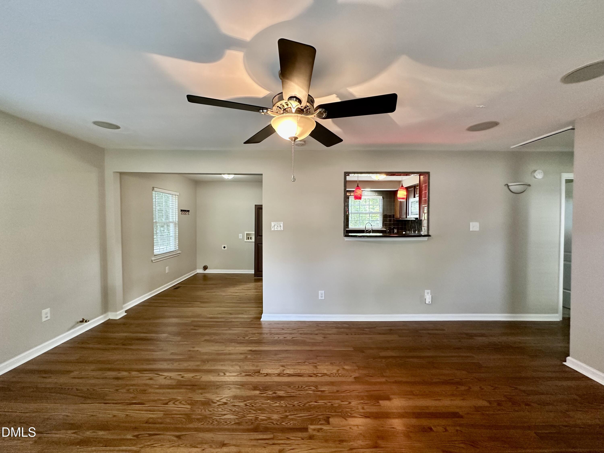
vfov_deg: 85.7
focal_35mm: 14
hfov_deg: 102.1
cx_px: 302
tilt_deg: -0.9
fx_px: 244
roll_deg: -0.6
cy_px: 226
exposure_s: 1/60
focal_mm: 2.22
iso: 320
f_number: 2.2
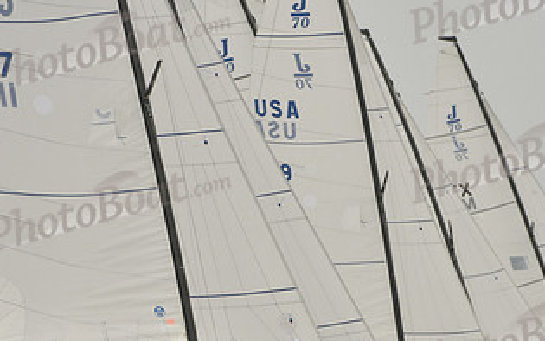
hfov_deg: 2.8
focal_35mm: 752
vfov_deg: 1.7
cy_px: 273
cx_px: 322
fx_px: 11171
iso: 400
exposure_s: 1/1250
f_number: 6.3
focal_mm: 400
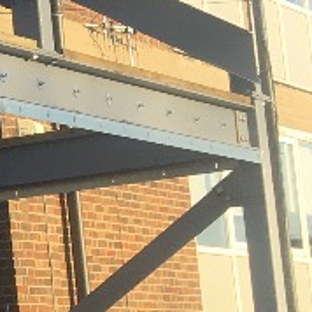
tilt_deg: +7.0
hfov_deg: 8.1
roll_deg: +2.4
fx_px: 1764
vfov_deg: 10.1
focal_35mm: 173
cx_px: -715
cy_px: 245
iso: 25
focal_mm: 4.15
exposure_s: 1/754
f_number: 2.2
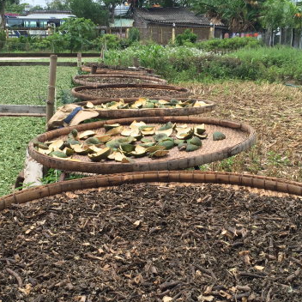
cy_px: 162
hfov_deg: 33.9
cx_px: 122
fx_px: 494
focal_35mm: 50
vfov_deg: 34.0
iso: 32
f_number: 2.2
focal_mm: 4.12
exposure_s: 1/1208
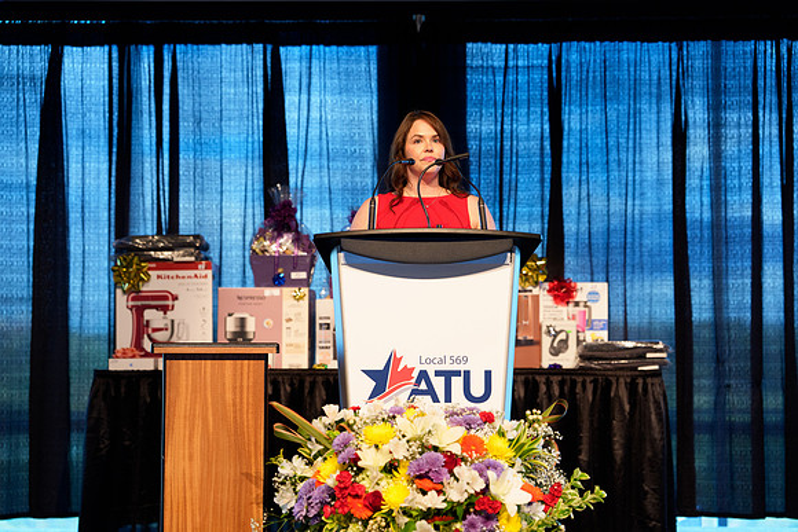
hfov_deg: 25.1
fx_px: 1789
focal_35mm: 81
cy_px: 266
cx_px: 399
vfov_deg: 16.9
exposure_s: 1/125
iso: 3200
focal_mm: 79
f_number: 2.5
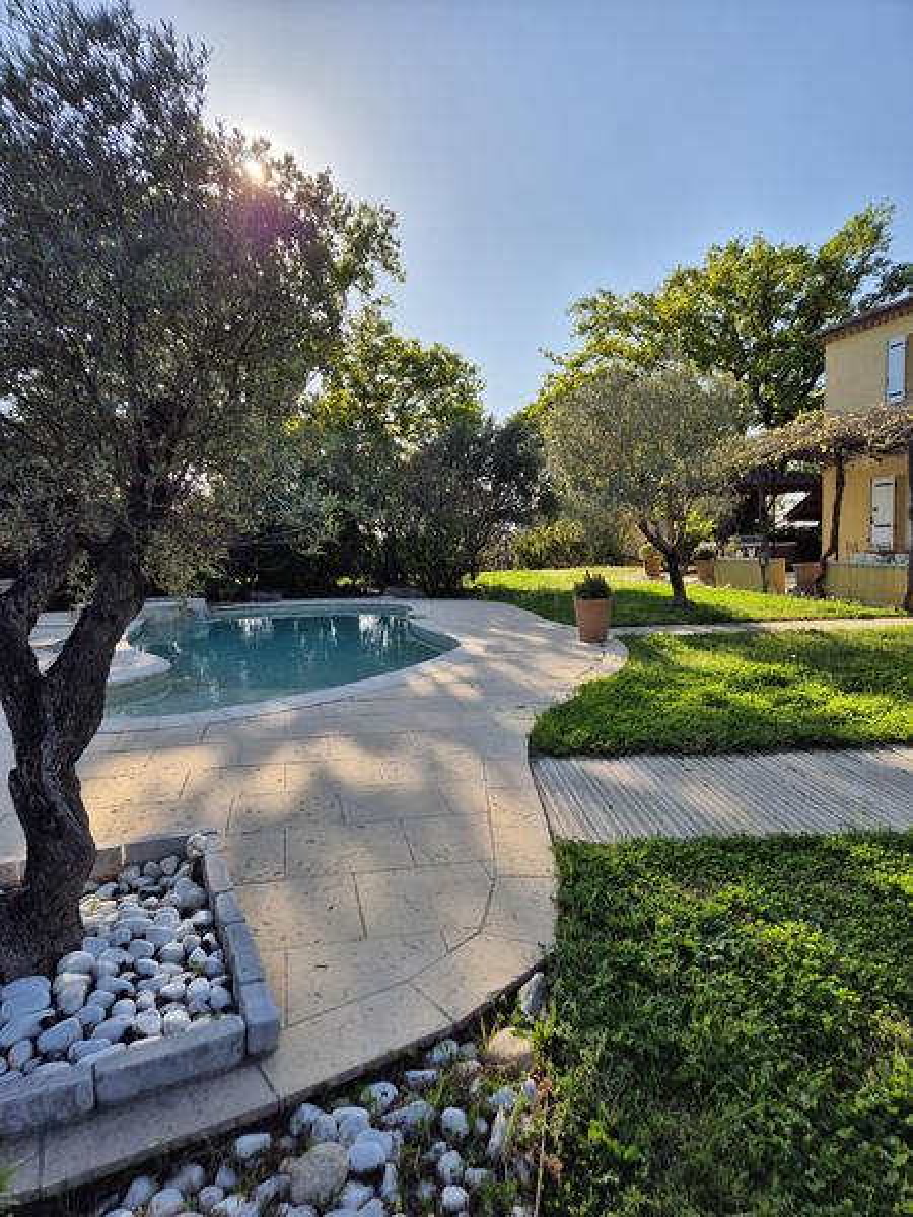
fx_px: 809
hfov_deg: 58.9
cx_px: 456
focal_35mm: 23
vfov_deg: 73.9
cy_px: 608
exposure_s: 1/3440
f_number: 1.8
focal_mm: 5.4
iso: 25
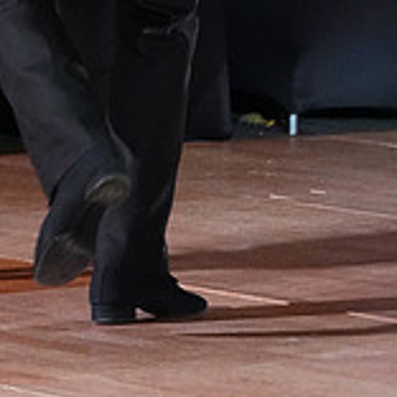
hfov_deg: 4.6
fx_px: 4970
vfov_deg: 4.5
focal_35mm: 383
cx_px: -37
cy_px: -247
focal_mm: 121
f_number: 4
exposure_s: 1/400
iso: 8000
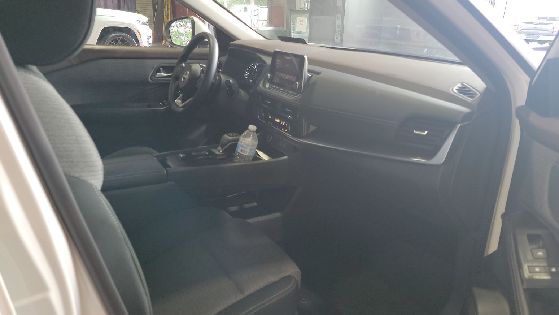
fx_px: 400
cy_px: 142
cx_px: 286
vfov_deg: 42.9
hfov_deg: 69.8
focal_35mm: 27
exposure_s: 1/59
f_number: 1.8
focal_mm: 6.7
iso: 241
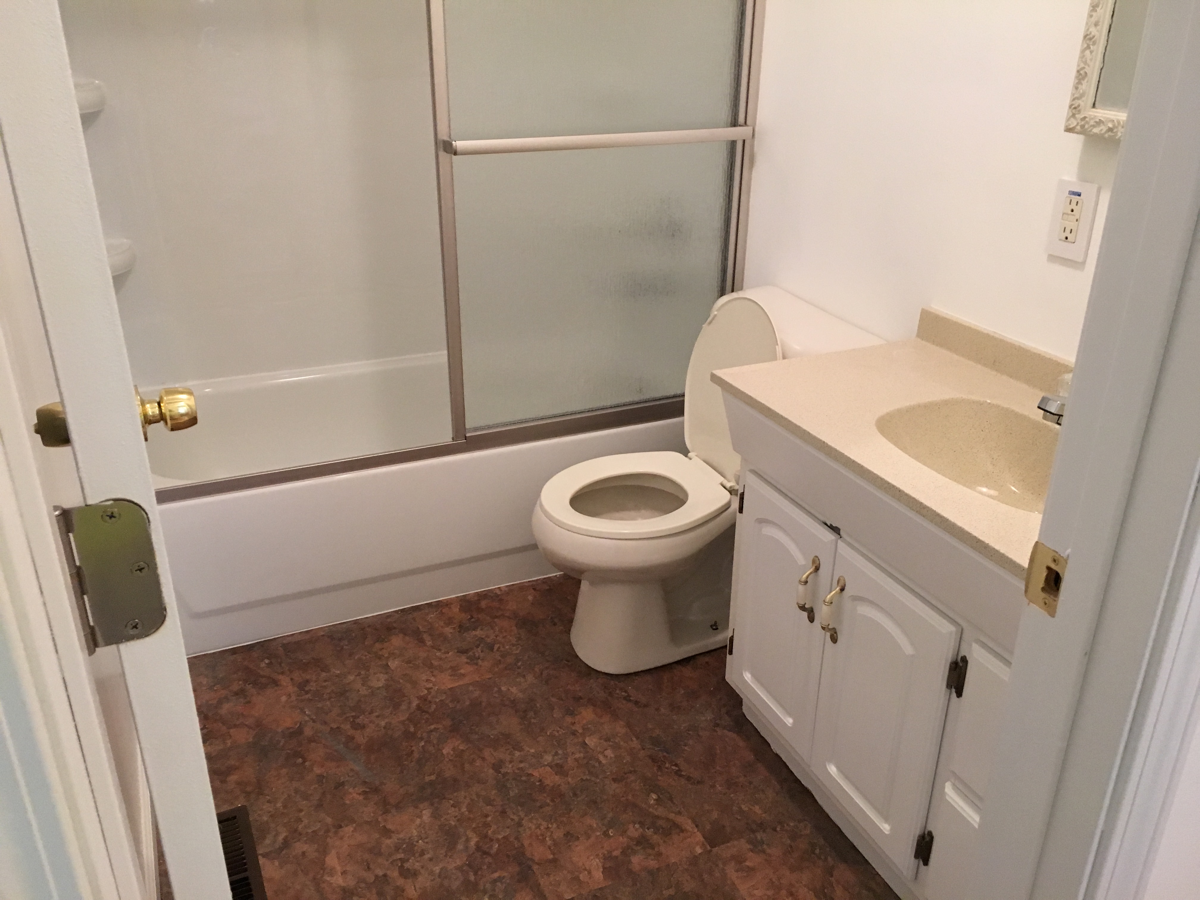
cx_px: 600
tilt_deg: -24.4
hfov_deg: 61.7
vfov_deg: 48.2
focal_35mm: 29
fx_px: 1005
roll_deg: +0.3
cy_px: 450
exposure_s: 1/33
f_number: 2.2
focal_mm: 4.15
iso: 200
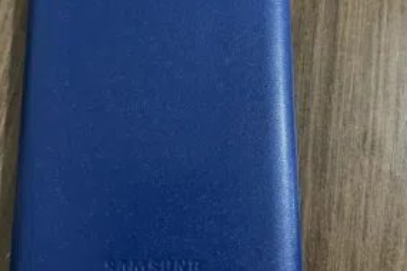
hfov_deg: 50.7
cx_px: 204
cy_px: 101
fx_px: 430
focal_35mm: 38
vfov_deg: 34.9
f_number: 1.6
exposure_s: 1/30
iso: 1000
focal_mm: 4.2
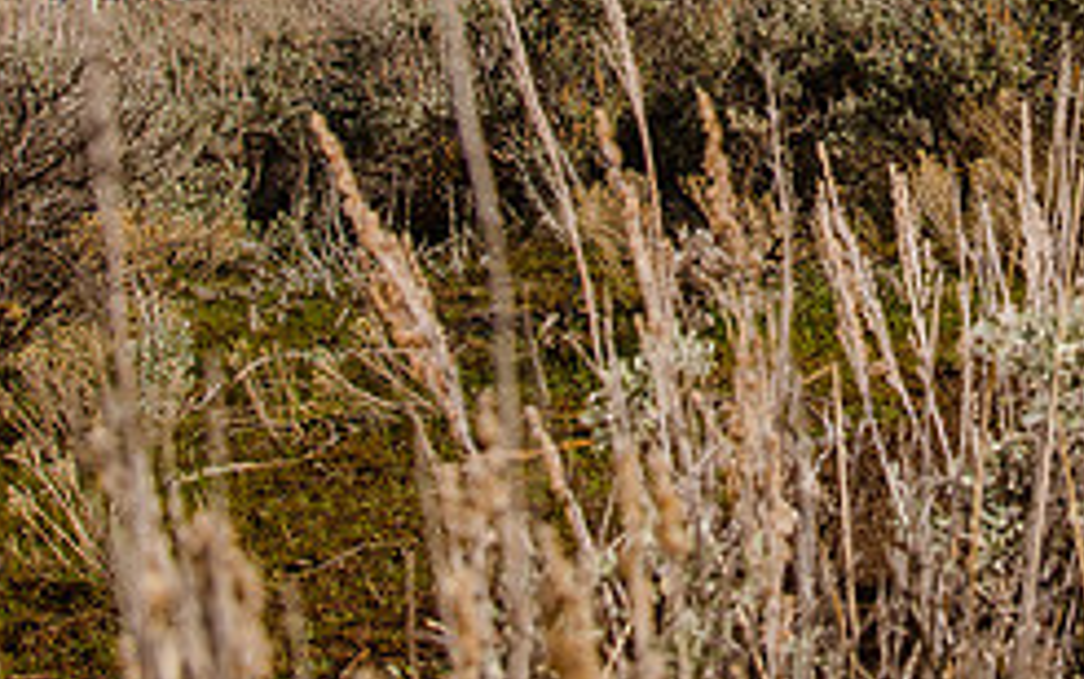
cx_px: 1024
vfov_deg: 12.8
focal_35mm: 98
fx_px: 2896
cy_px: -273
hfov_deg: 20.7
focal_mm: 34
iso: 250
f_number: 10
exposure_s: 1/500
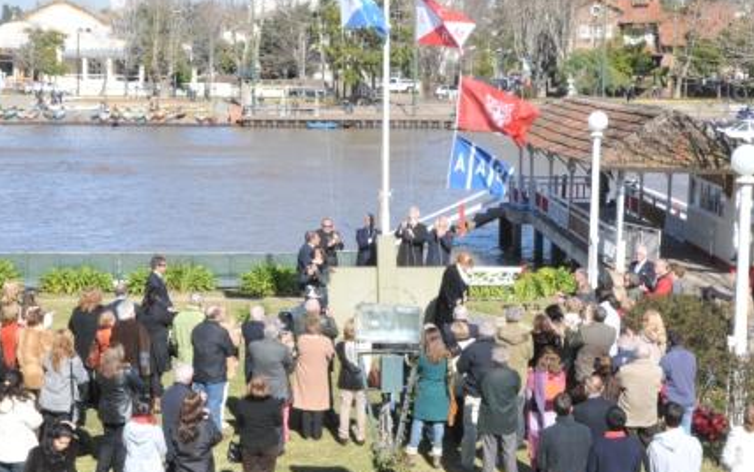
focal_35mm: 83
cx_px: 391
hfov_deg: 24.9
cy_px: 225
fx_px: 1706
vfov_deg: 15.8
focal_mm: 52
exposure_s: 1/80
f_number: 22
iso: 500
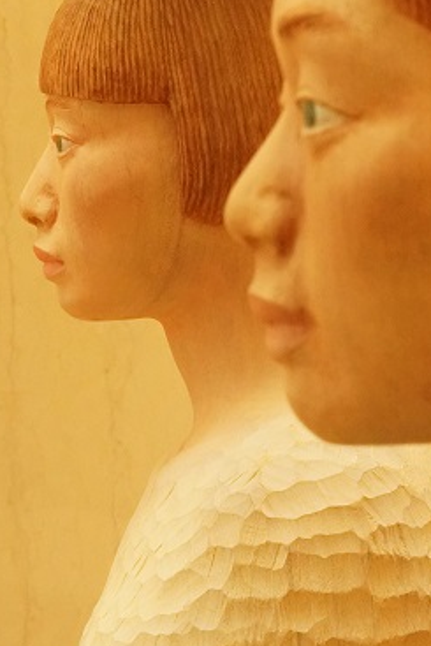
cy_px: 92
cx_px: 287
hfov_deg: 5.2
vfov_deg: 7.8
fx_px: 4754
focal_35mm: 265
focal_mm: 90
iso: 6400
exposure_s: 1/80
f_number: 20
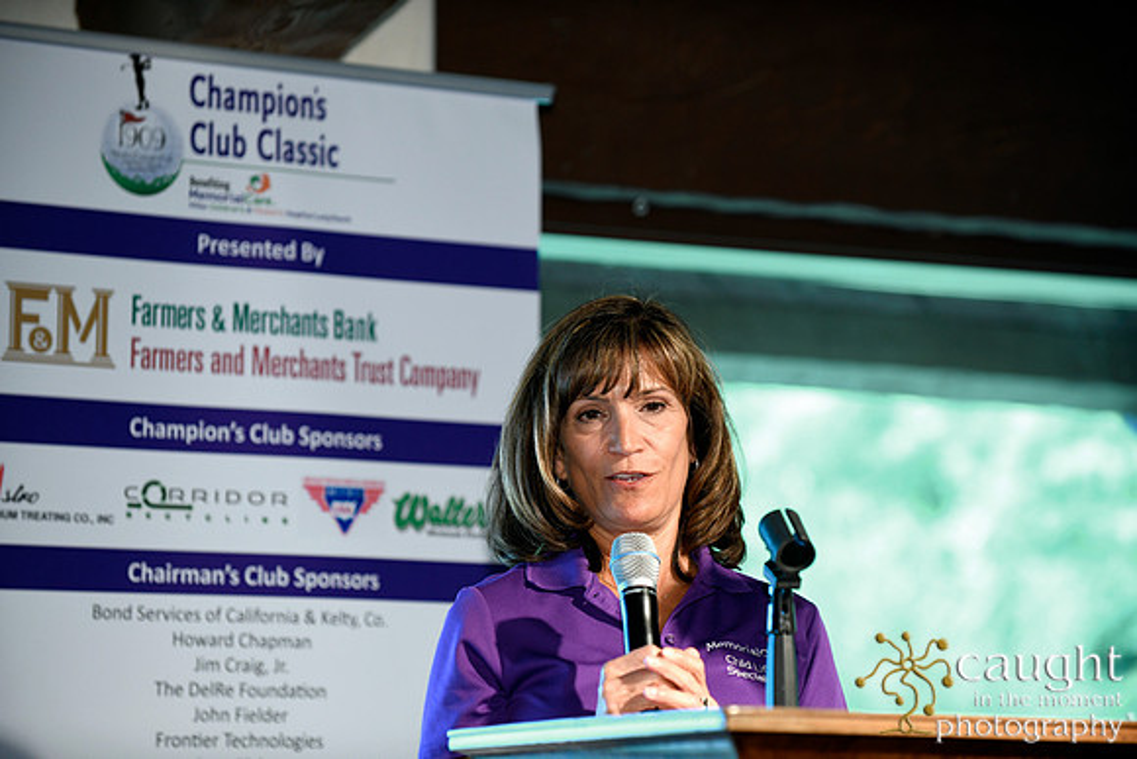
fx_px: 4738
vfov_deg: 9.2
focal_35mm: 150
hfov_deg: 13.7
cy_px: 380
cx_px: 568
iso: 800
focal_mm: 150
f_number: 4
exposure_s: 1/160
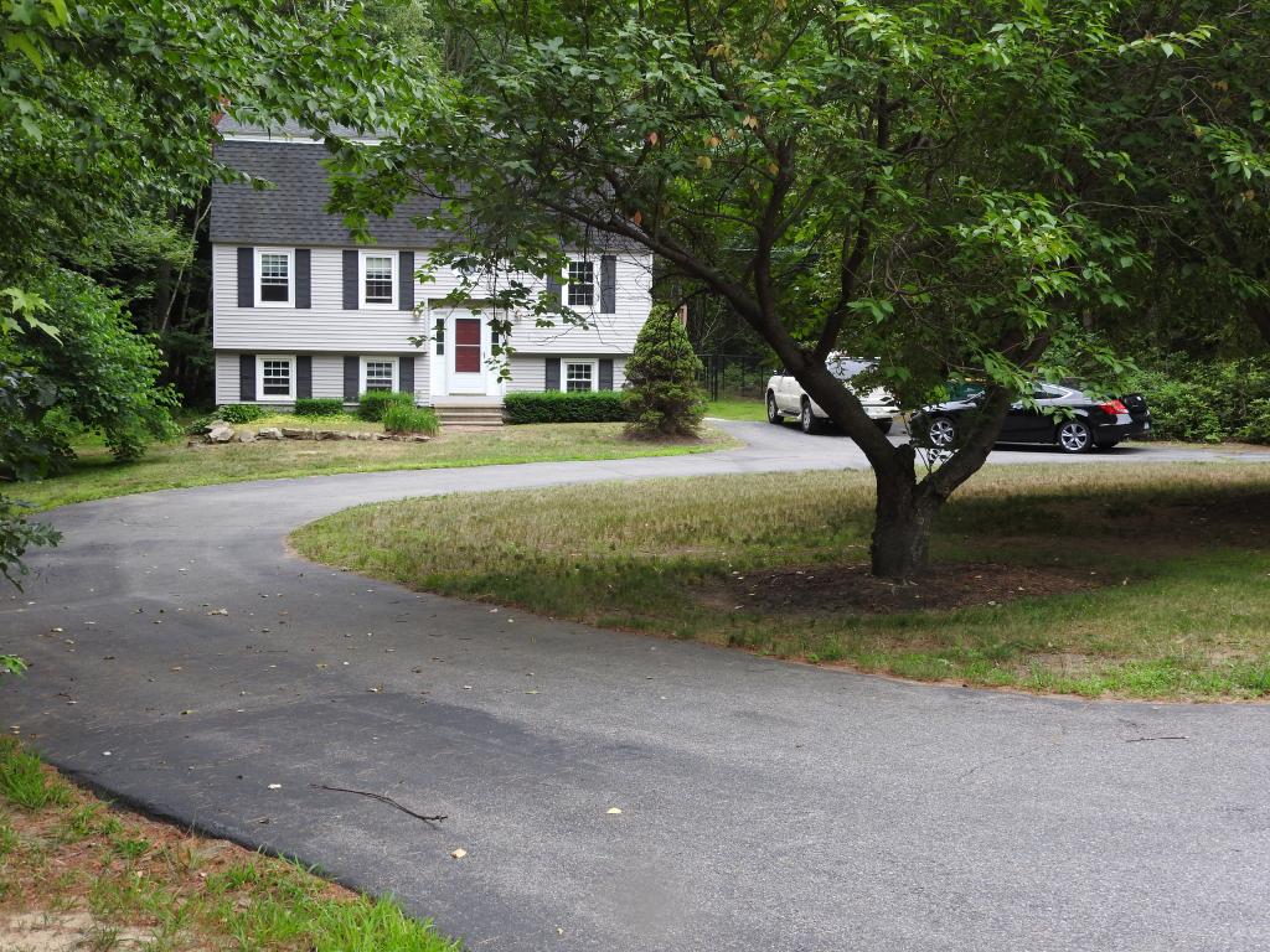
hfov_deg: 46.8
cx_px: 635
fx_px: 1468
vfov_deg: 36.0
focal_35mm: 40
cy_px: 476
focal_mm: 7.2
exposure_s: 1/80
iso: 100
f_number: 3.8
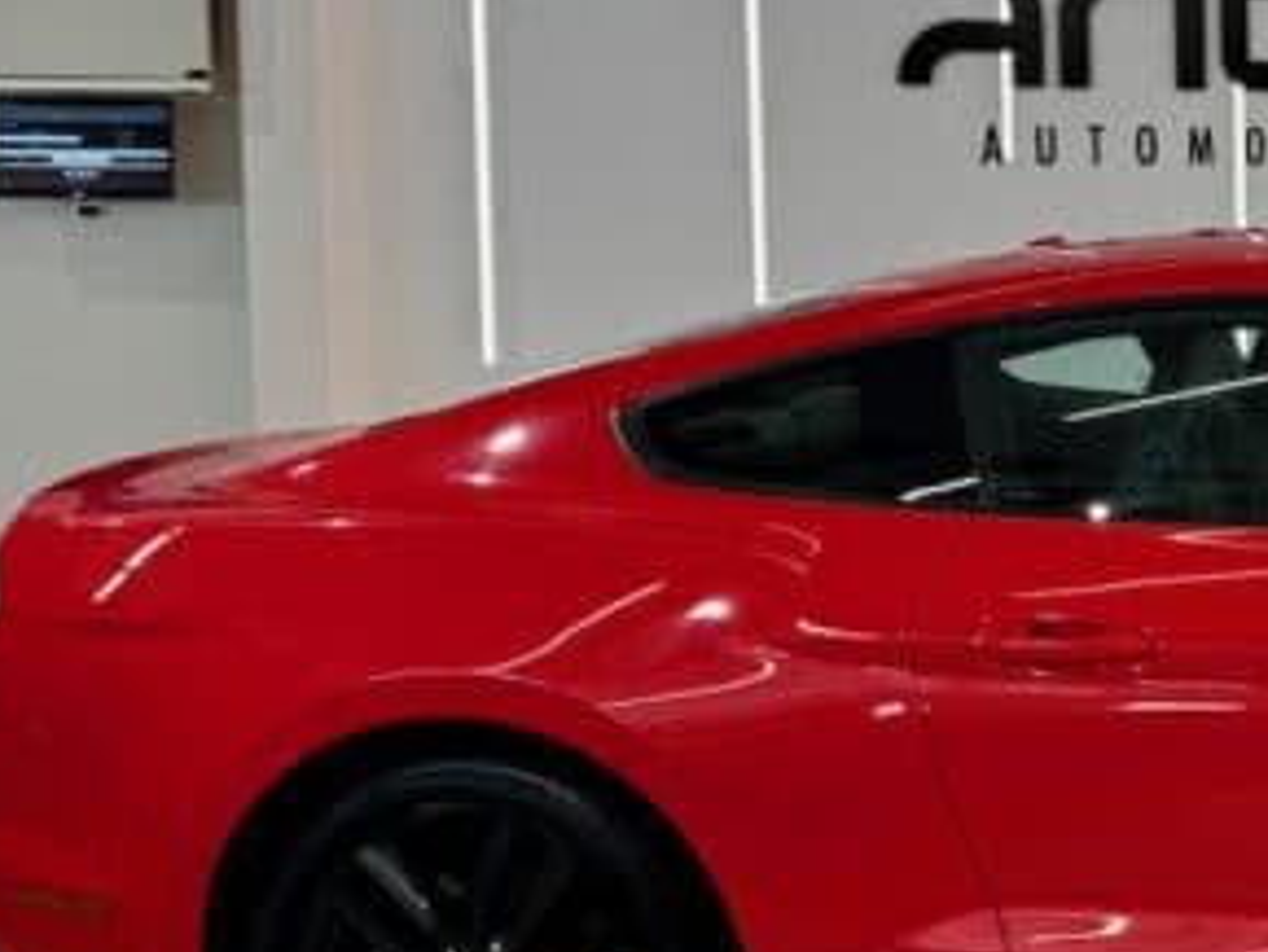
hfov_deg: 26.0
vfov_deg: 22.2
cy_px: 358
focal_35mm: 66
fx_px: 2419
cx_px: 1553
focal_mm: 6.8
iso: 80
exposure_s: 1/100
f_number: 1.8
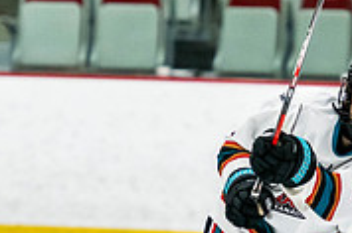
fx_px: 6198
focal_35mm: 635
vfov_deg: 2.2
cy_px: 341
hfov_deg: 3.3
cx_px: 306
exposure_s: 1/640
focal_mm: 145
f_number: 2.8
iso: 1600
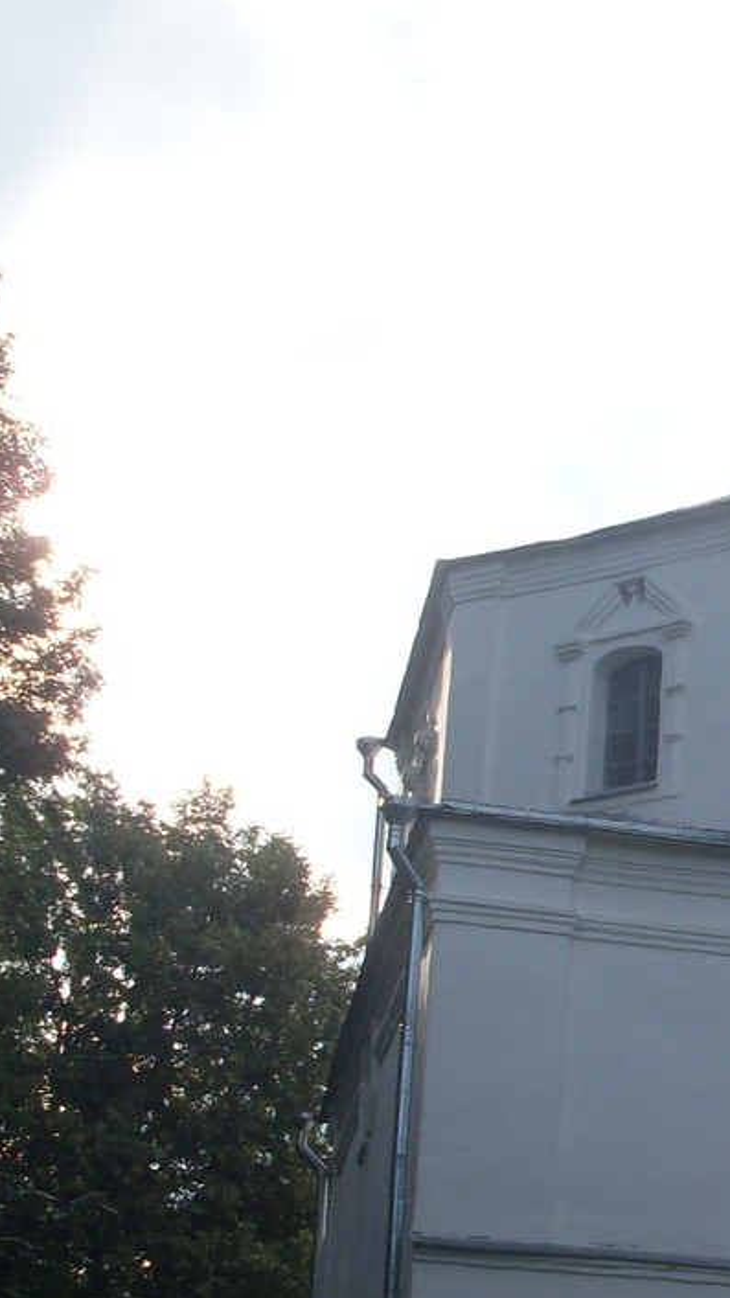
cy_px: 924
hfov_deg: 13.5
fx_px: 2891
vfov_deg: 25.1
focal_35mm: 84
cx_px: 1126
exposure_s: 1/125
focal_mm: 6.3
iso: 80
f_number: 8.4
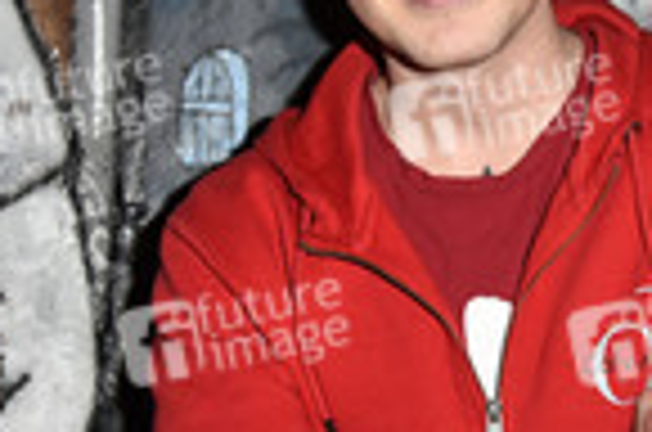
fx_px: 1916
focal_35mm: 106
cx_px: 564
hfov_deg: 19.0
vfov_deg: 12.9
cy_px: 220
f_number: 5
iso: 800
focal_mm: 34
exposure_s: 1/80
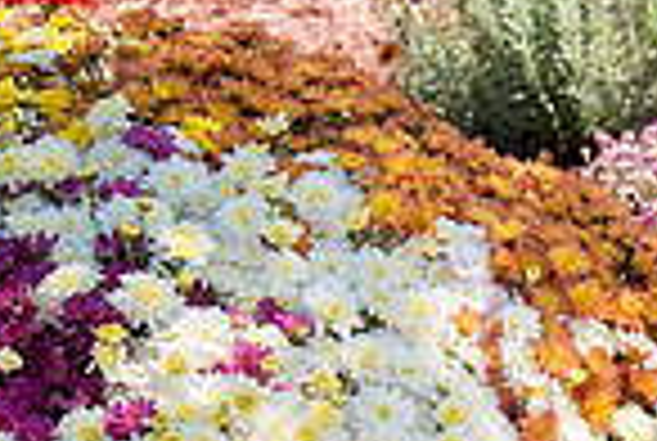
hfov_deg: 9.4
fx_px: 3767
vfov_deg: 6.7
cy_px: 340
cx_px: 1238
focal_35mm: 206
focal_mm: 52
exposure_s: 1/320
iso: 400
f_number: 7.1
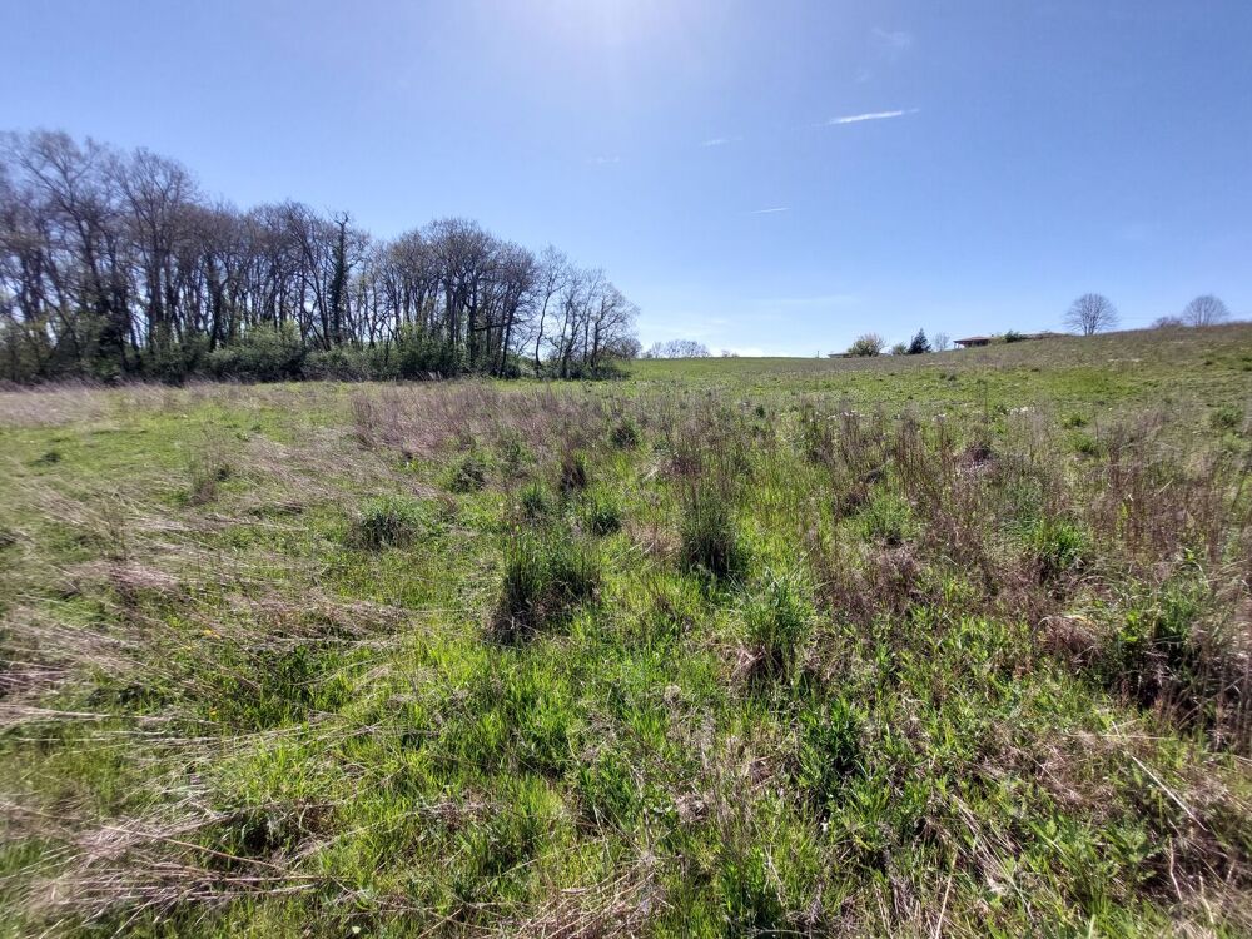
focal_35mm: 13
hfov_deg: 106.2
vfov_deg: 89.9
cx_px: 626
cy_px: 470
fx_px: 470
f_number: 2.2
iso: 50
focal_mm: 1.74
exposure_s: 1/1327
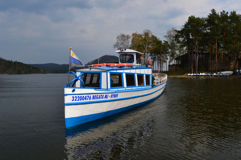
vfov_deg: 47.9
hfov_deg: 67.4
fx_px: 181
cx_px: 120
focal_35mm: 27
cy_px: 80
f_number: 11
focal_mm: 18
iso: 320
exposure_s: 1/500
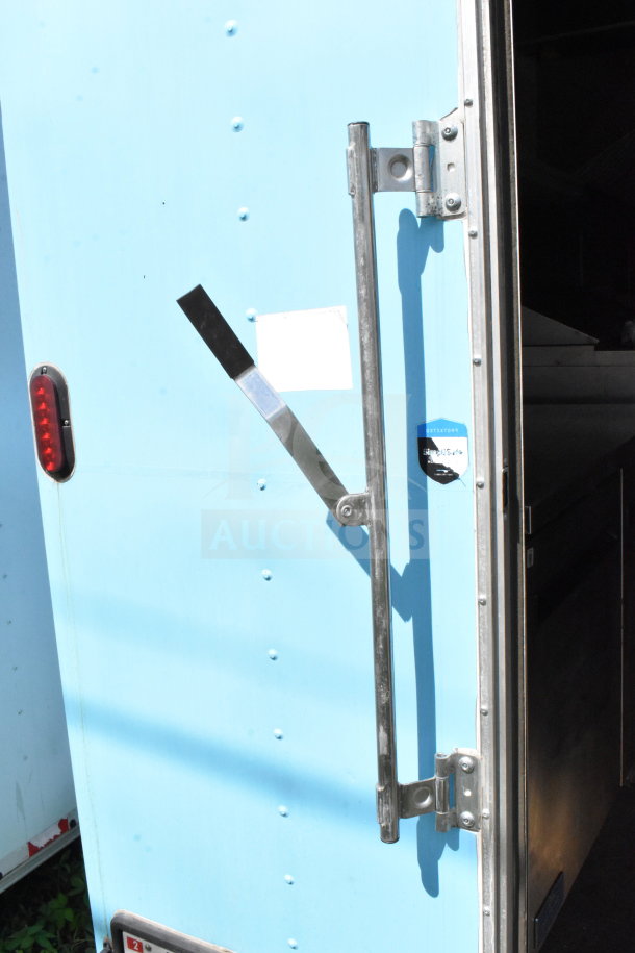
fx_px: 873
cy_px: 476
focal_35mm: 33
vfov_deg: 57.2
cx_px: 318
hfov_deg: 40.0
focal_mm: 22
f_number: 22
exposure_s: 1/2000
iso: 6400
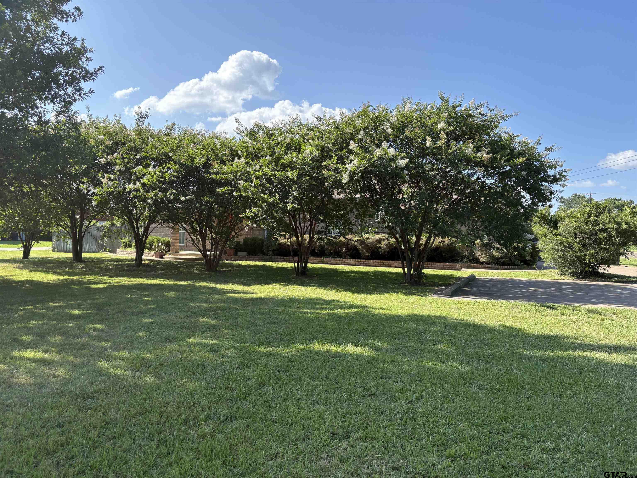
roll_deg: -0.9
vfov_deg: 53.1
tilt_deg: +1.2
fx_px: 478
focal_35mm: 26
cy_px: 239
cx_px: 318
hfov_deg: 67.3
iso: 64
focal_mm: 5.96
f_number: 1.6
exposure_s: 1/1550
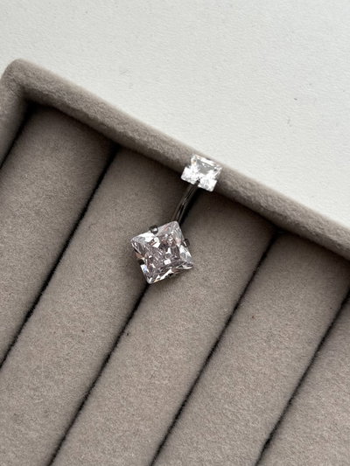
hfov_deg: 53.1
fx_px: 350
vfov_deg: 67.3
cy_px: 233
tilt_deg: -85.8
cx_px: 175
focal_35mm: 26
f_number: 1.6
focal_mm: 5.96
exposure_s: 1/122
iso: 32
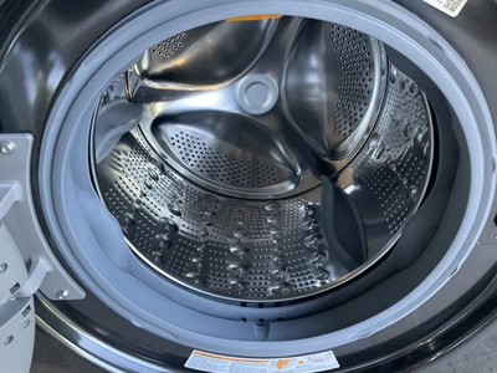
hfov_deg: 61.7
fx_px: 416
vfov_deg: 48.2
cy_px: 186
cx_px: 248
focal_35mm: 29
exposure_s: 1/60
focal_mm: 3
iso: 200
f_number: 1.8
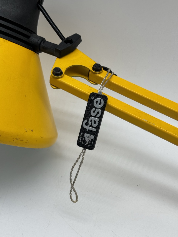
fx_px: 329
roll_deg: +3.4
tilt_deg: -35.9
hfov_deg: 30.3
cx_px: 89
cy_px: 118
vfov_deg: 39.7
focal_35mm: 48
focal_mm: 6.76
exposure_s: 1/627
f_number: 1.78
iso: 64
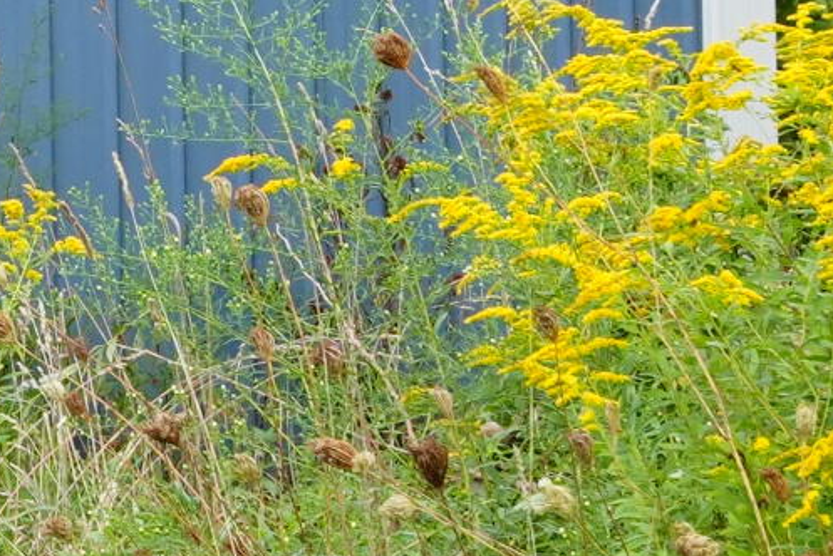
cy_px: -362
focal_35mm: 192
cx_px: -779
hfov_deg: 10.0
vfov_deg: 7.0
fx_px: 4441
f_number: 8
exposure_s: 1/250
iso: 800
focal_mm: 21.2
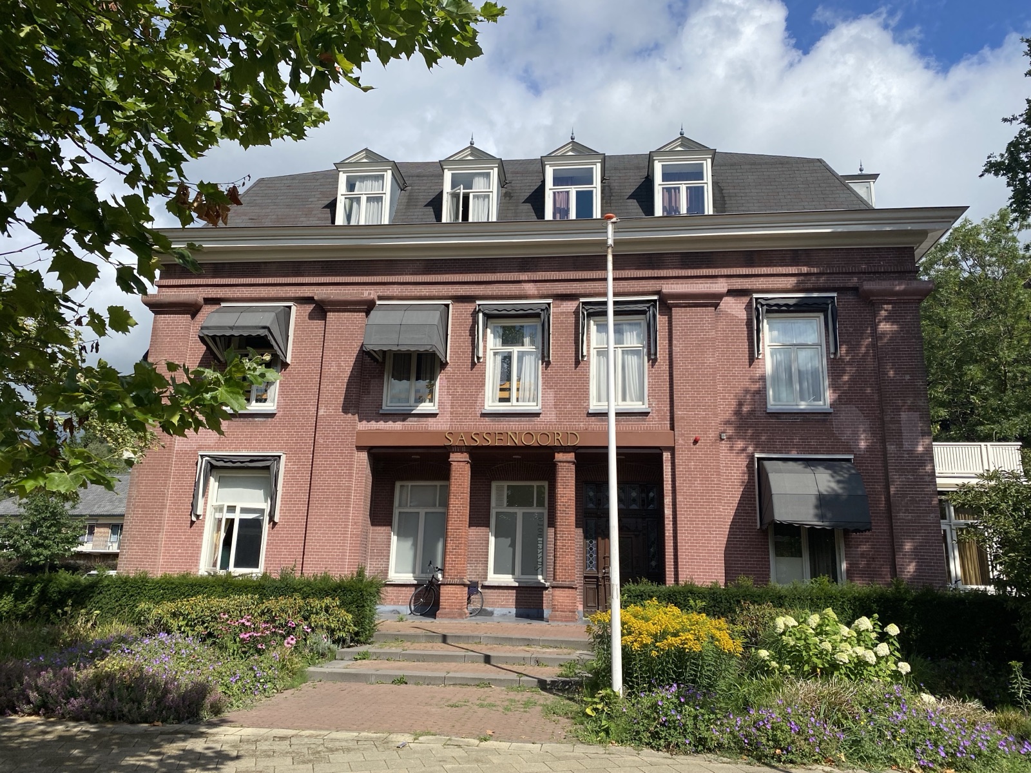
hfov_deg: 67.3
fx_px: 774
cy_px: 386
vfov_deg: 53.1
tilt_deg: +13.8
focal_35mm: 26
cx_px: 516
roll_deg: -1.5
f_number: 1.8
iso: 32
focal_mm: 4.25
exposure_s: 1/3401
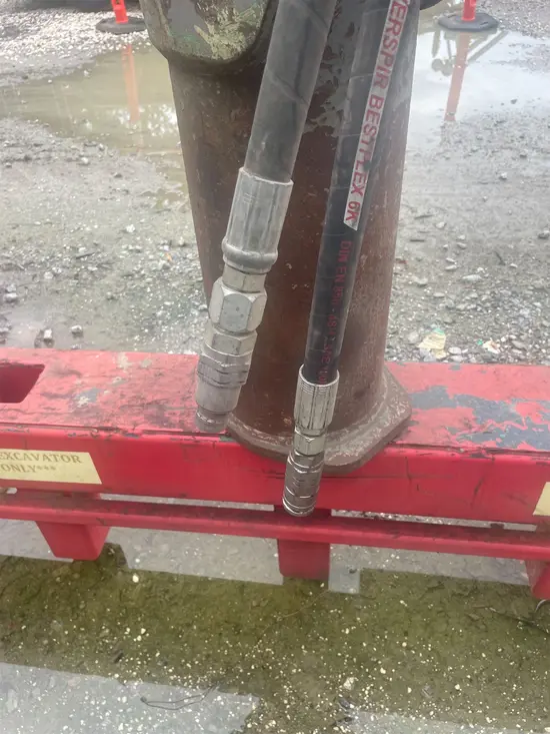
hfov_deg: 53.1
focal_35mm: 26
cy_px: 367
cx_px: 275
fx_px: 551
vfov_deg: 67.3
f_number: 1.6
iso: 32
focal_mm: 4.2
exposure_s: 1/720
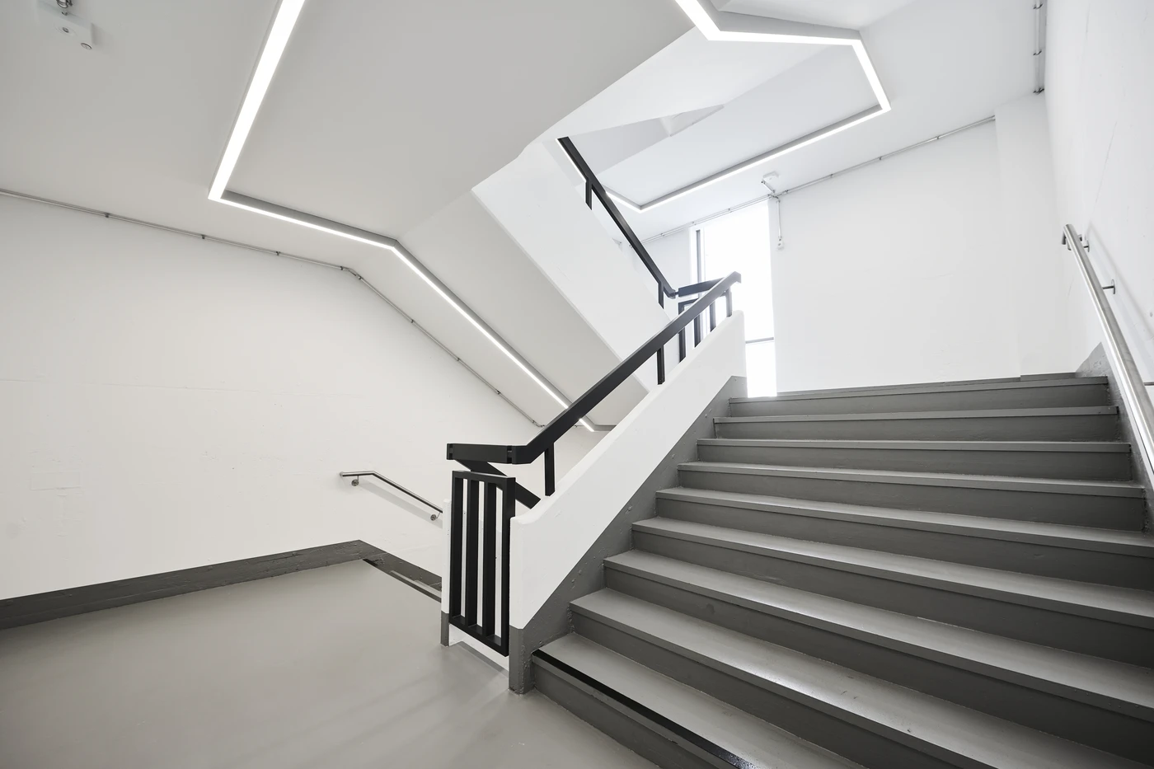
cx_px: 577
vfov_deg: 81.2
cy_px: 384
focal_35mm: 14
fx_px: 449
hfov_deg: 104.3
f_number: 5.6
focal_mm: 14
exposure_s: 1/15
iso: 200
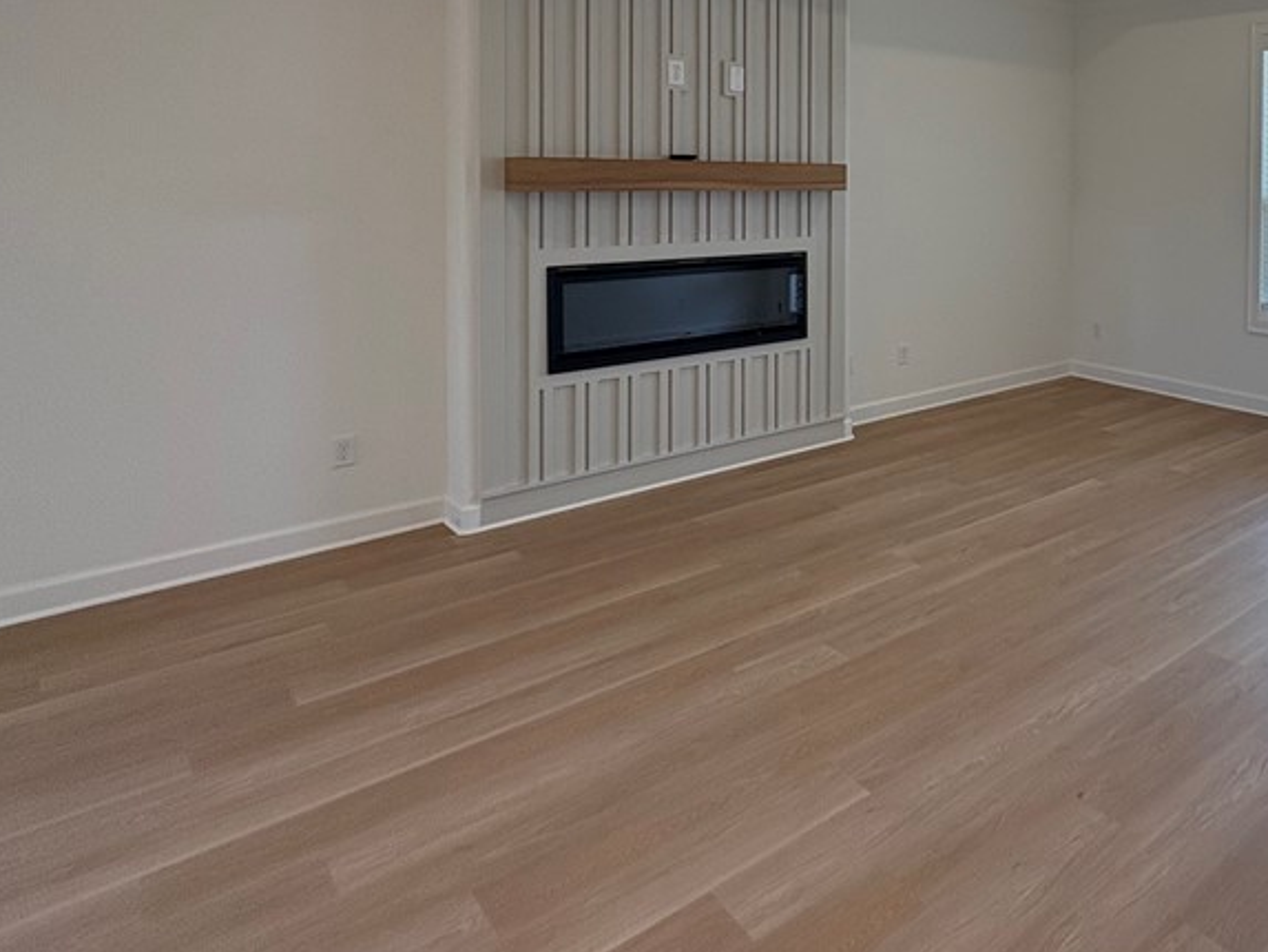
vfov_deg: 51.5
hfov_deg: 61.9
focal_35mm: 25
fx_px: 916
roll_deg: +0.0
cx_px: 1062
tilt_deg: -0.2
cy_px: 193
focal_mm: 2.22
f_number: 2.2
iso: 80
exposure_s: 1/129
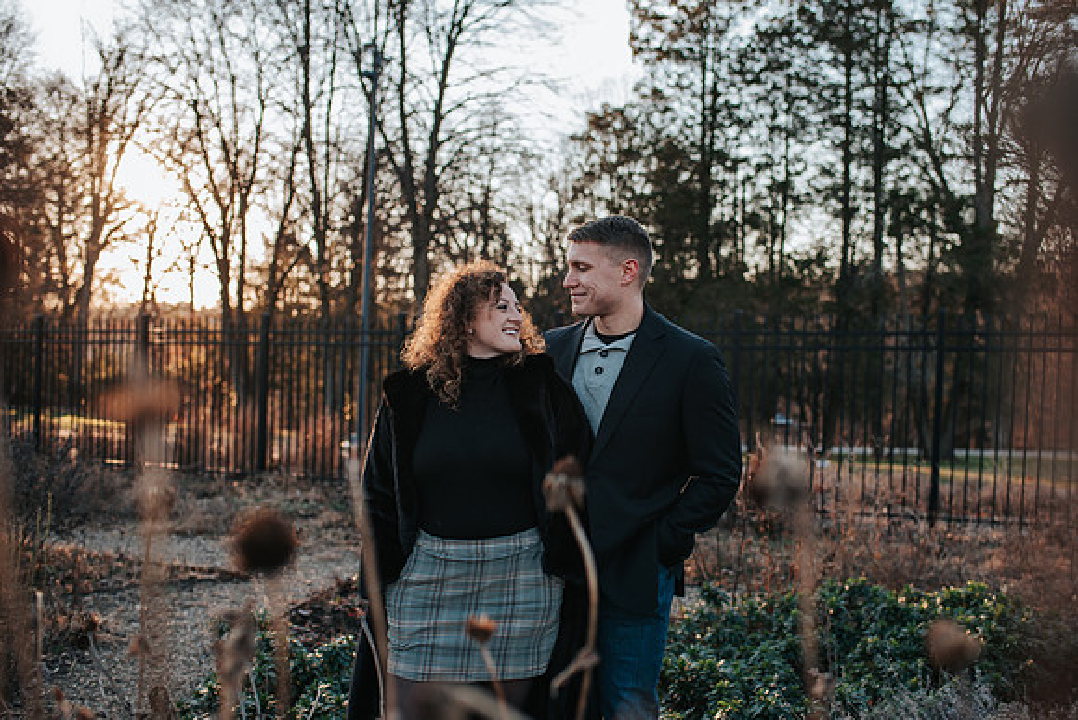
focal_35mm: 38
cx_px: 581
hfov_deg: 50.7
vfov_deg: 35.1
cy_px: 360
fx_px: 1138
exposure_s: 1/500
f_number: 2.8
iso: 250
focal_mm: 35
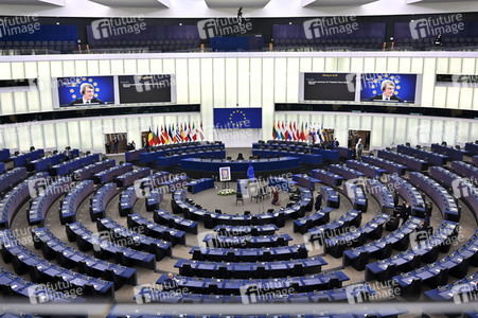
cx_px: 239
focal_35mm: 30
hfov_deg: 62.0
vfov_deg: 43.5
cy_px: 159
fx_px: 398
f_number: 4
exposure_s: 1/250
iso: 1000
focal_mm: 30
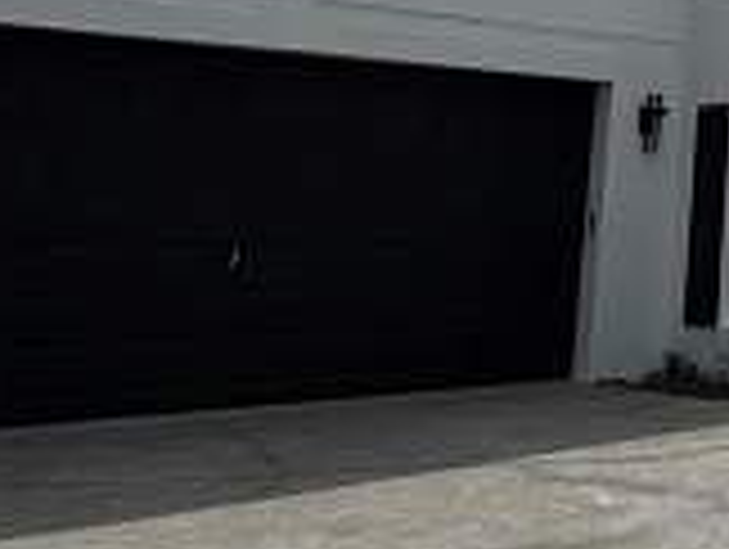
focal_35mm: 69
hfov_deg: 22.9
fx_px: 1455
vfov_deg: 19.8
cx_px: 1094
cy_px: -153
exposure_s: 1/2415
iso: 40
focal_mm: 2.22
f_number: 2.2
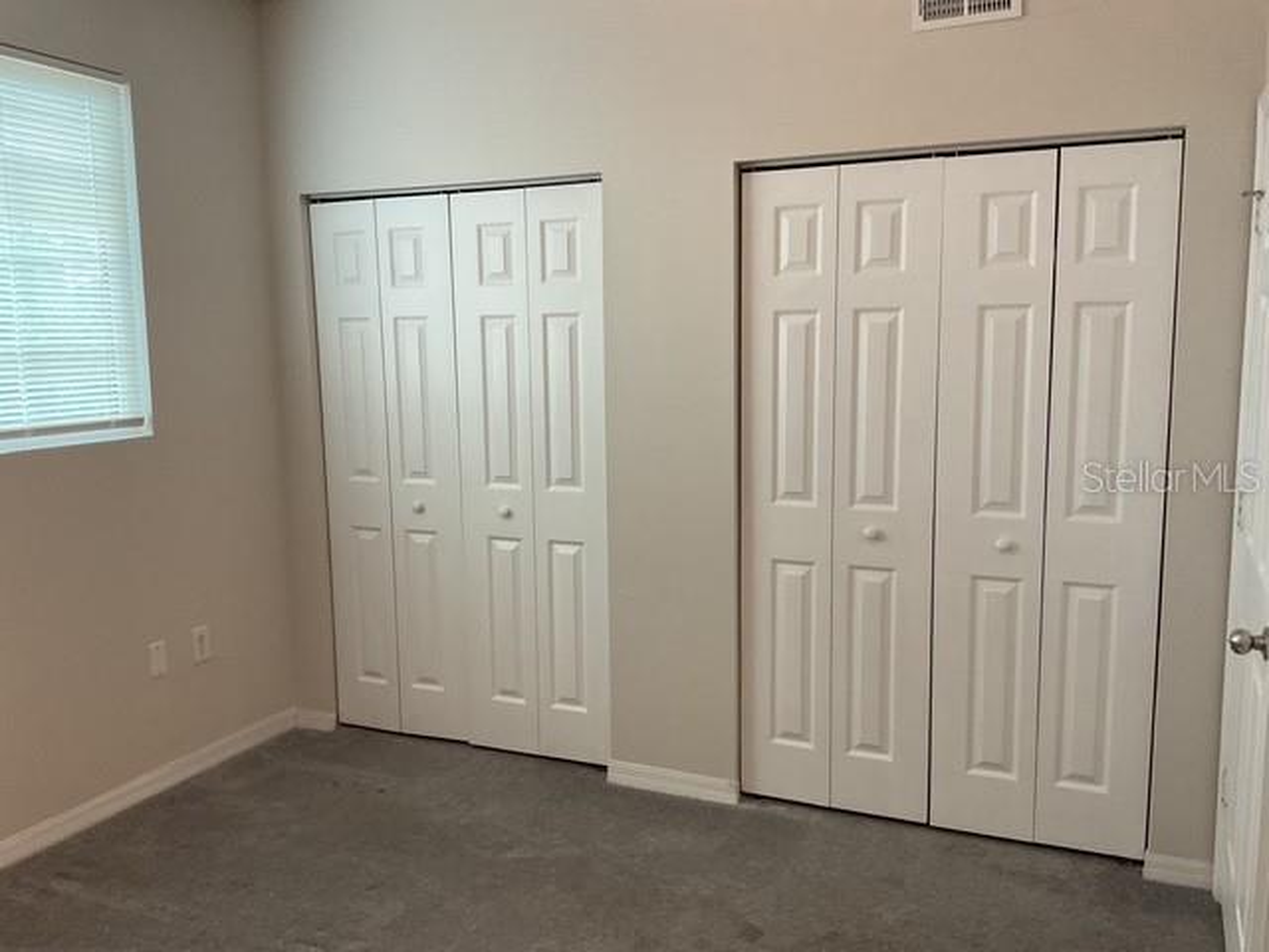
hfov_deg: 61.7
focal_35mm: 29
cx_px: 634
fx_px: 1063
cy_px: 476
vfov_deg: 48.2
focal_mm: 3
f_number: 1.8
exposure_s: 1/60
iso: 100
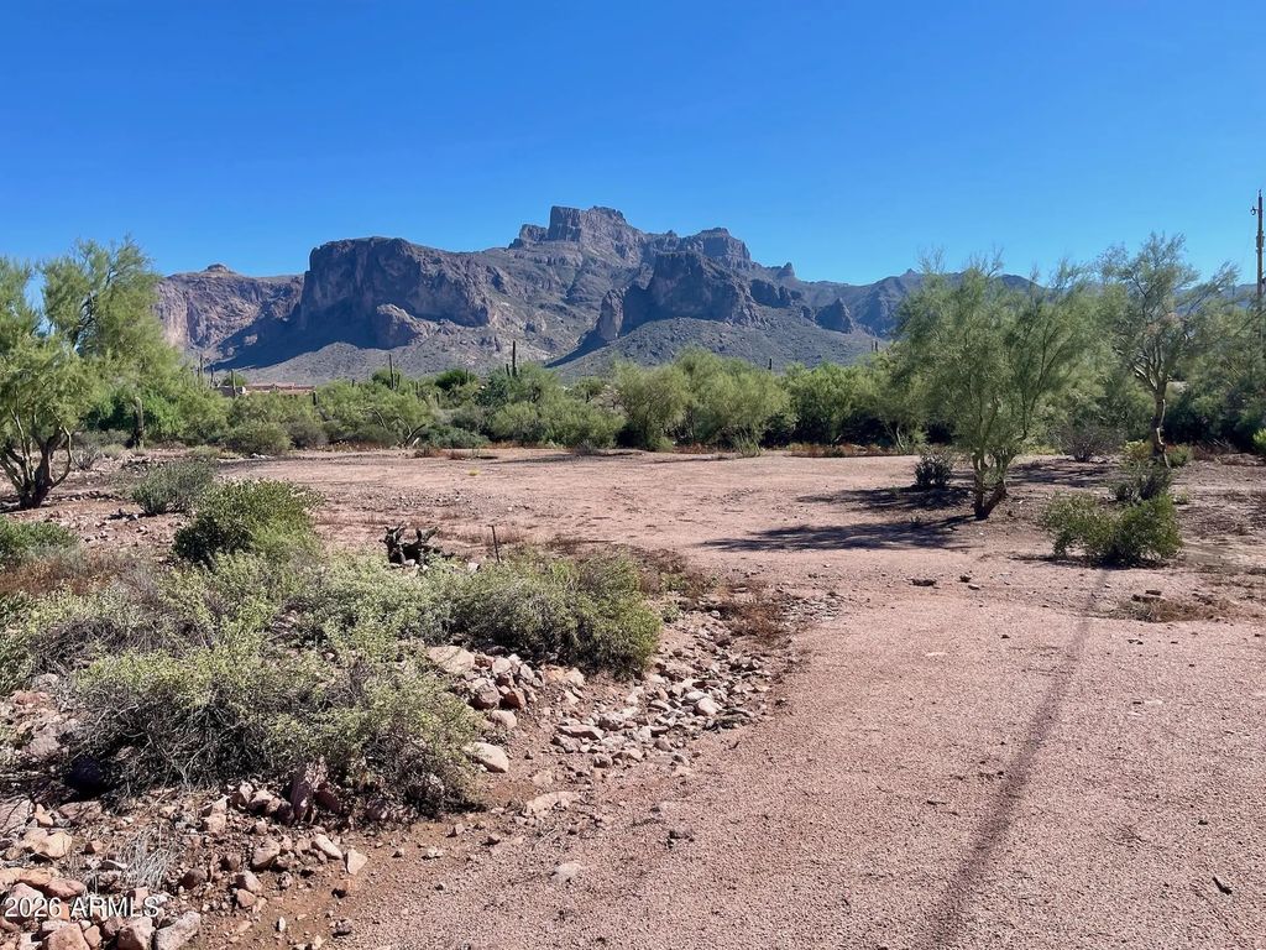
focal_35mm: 25
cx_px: 633
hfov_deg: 69.4
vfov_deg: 54.9
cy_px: 475
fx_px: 914
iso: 32
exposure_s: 1/3165
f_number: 1.6
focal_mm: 5.1
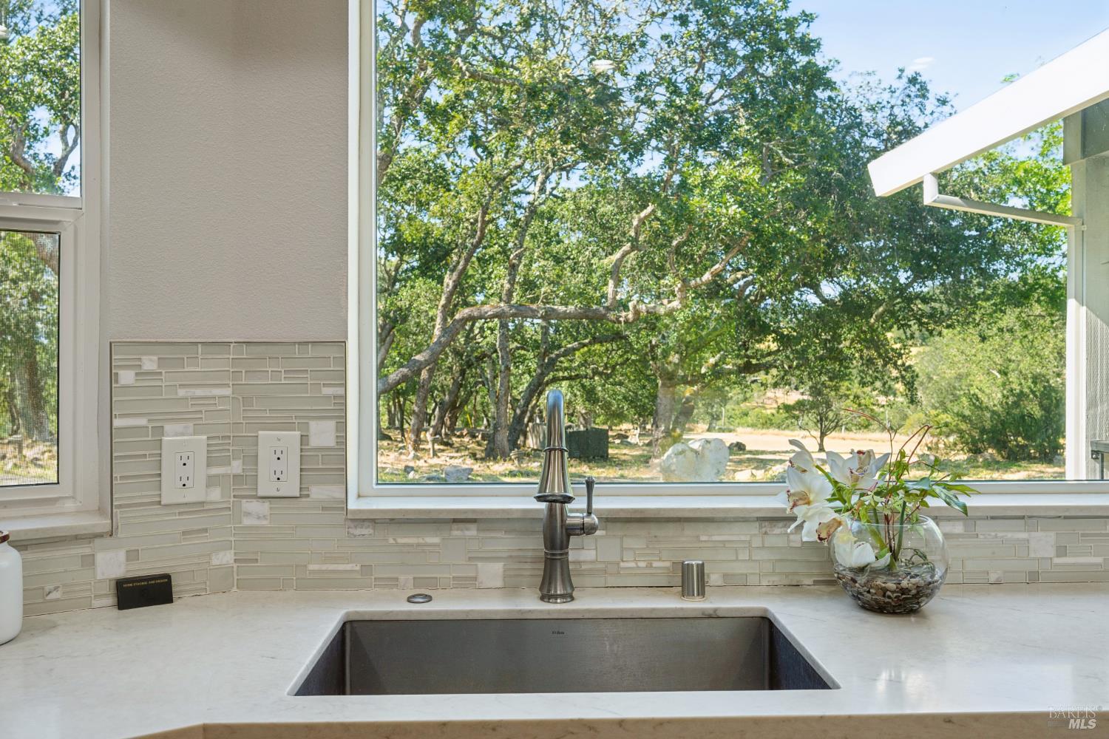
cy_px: 370
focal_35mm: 30
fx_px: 924
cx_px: 554
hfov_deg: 61.9
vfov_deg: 43.6
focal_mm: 30
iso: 250
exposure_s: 1/25
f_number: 9
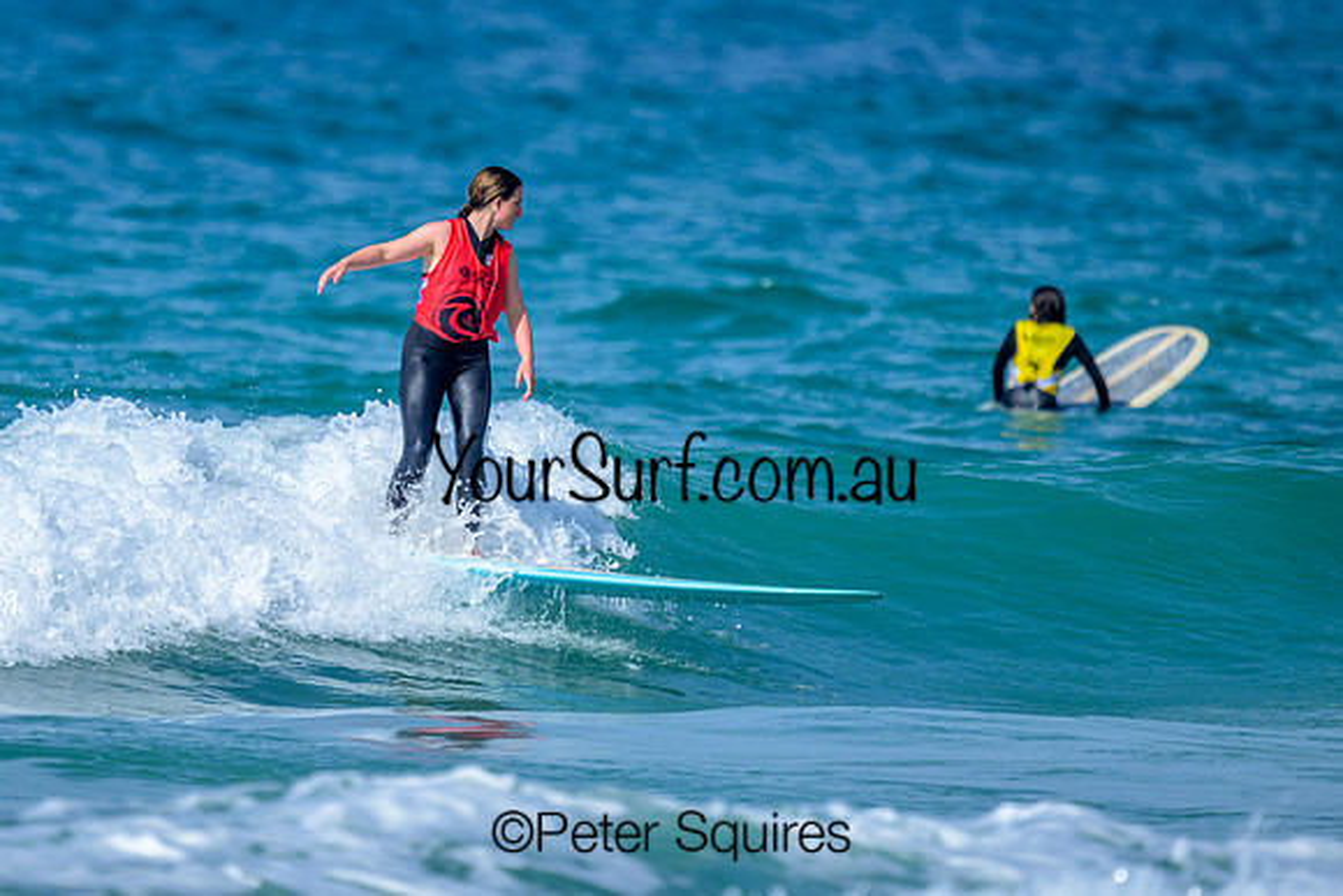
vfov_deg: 1.3
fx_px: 41043
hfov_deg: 1.9
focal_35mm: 1100
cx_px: 423
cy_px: 388
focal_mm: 800
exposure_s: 1/2000
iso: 220
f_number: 6.3
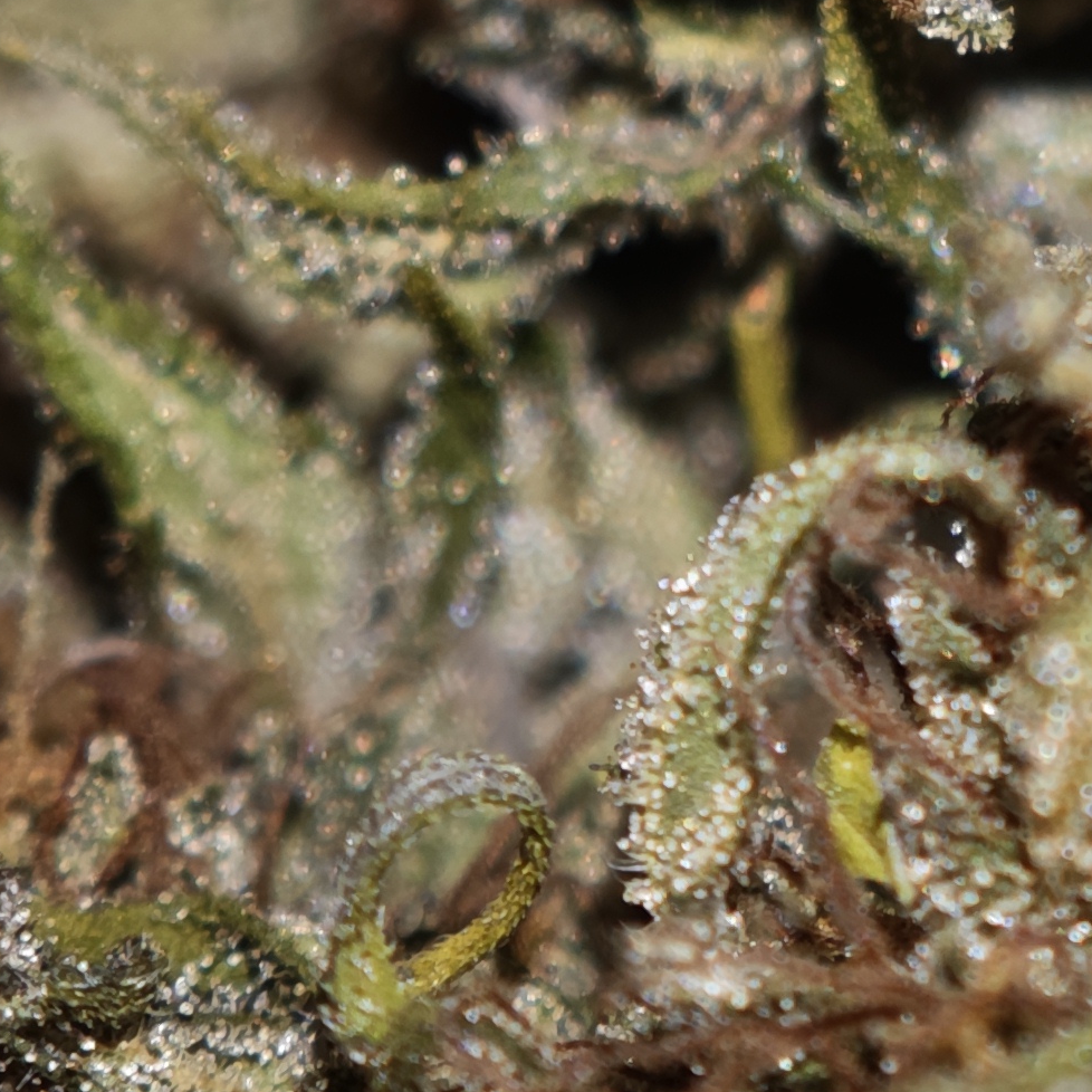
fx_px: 9244
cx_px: 1486
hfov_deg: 6.7
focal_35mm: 259
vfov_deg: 6.7
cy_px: -149
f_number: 1.8
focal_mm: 11.5
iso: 50
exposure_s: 1/100
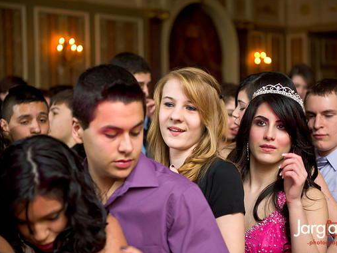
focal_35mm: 77
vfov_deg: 19.1
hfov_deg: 25.3
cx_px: 191
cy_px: 126
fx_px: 749
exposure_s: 1/100
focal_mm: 70
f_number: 3.2
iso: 1600
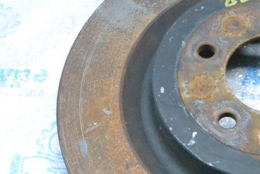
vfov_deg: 15.0
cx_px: 271
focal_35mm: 91
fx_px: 658
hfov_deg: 21.4
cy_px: 112
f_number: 9
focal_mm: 22
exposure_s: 1/160
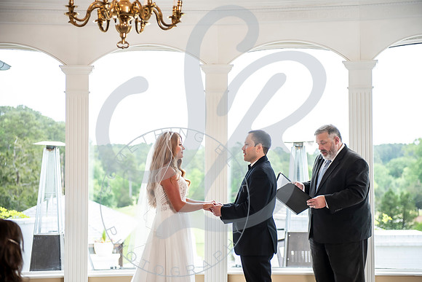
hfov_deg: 28.6
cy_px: 141
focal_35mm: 71
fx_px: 828
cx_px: 211
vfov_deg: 19.3
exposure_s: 1/160
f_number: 2.8
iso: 200
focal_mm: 70
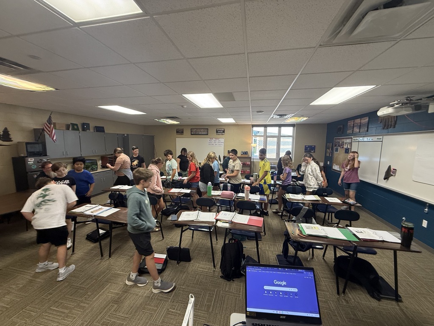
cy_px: 163
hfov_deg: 102.1
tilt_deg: -8.3
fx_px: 176
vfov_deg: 85.7
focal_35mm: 14
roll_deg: -0.8
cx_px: 217
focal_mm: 2.22
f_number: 2.2
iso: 200
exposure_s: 1/60
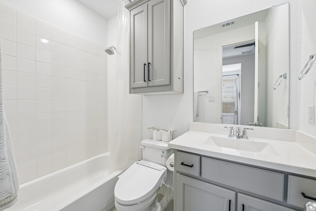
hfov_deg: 104.3
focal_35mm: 14
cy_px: 106
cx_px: 158
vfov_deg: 81.2
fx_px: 123
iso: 400
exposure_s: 1/30
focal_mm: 14
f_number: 8
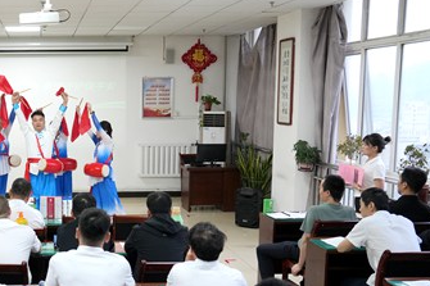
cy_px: 178
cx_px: 51
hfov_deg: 36.1
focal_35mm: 52
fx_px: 621
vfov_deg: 25.9
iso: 2000
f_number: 4.5
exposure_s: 1/160
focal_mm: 29
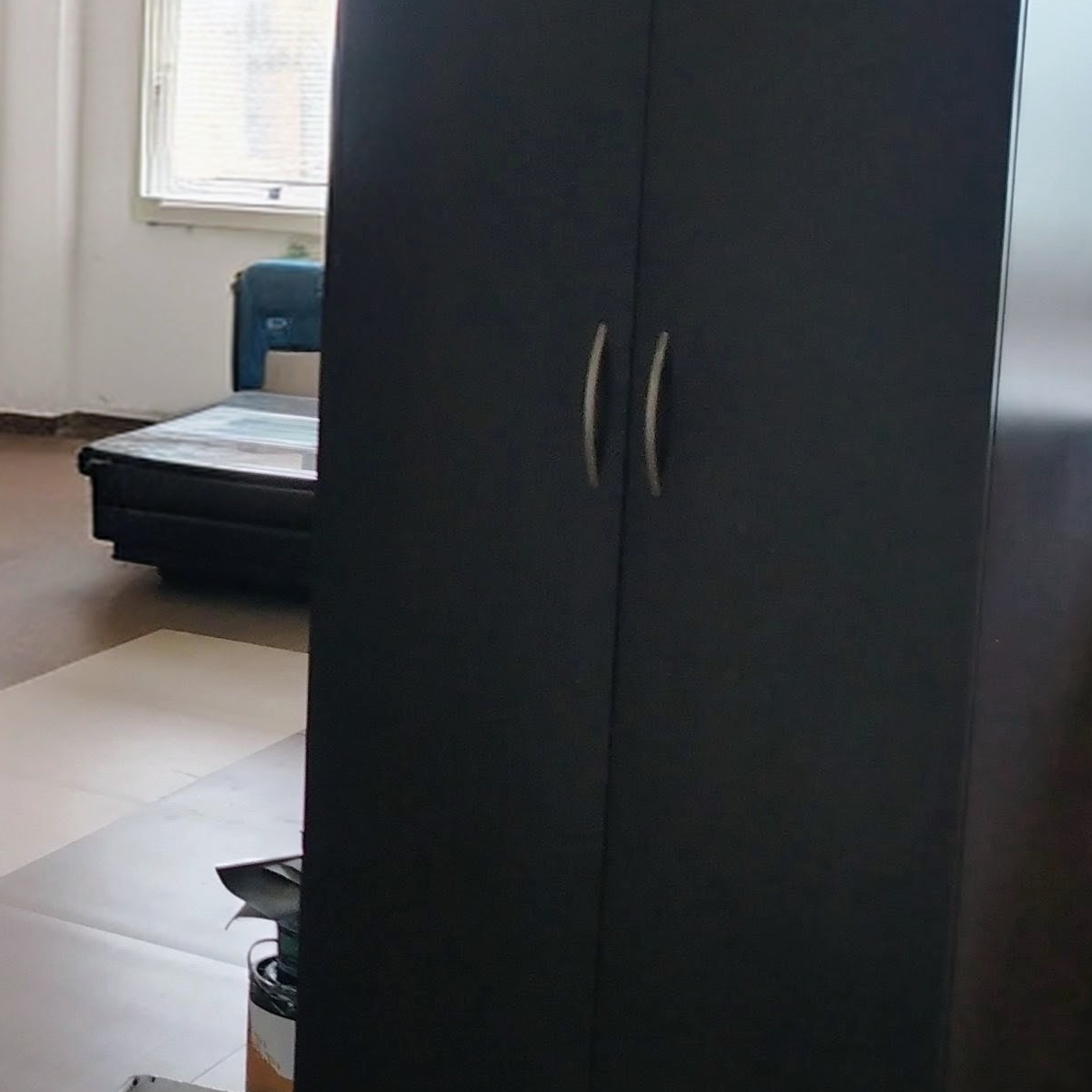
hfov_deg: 22.0
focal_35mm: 70
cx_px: -358
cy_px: 395
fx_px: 2498
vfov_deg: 24.6
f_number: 1.75
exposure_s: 1/50
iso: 763
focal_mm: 5.25
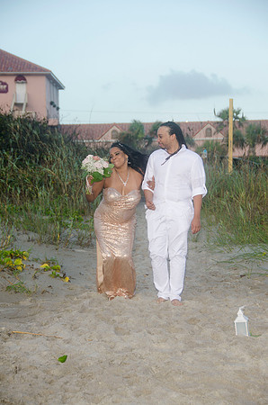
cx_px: 134
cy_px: 202
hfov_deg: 13.0
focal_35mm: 105
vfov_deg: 19.5
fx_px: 1178
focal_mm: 70
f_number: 5.6
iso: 200
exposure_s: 1/200
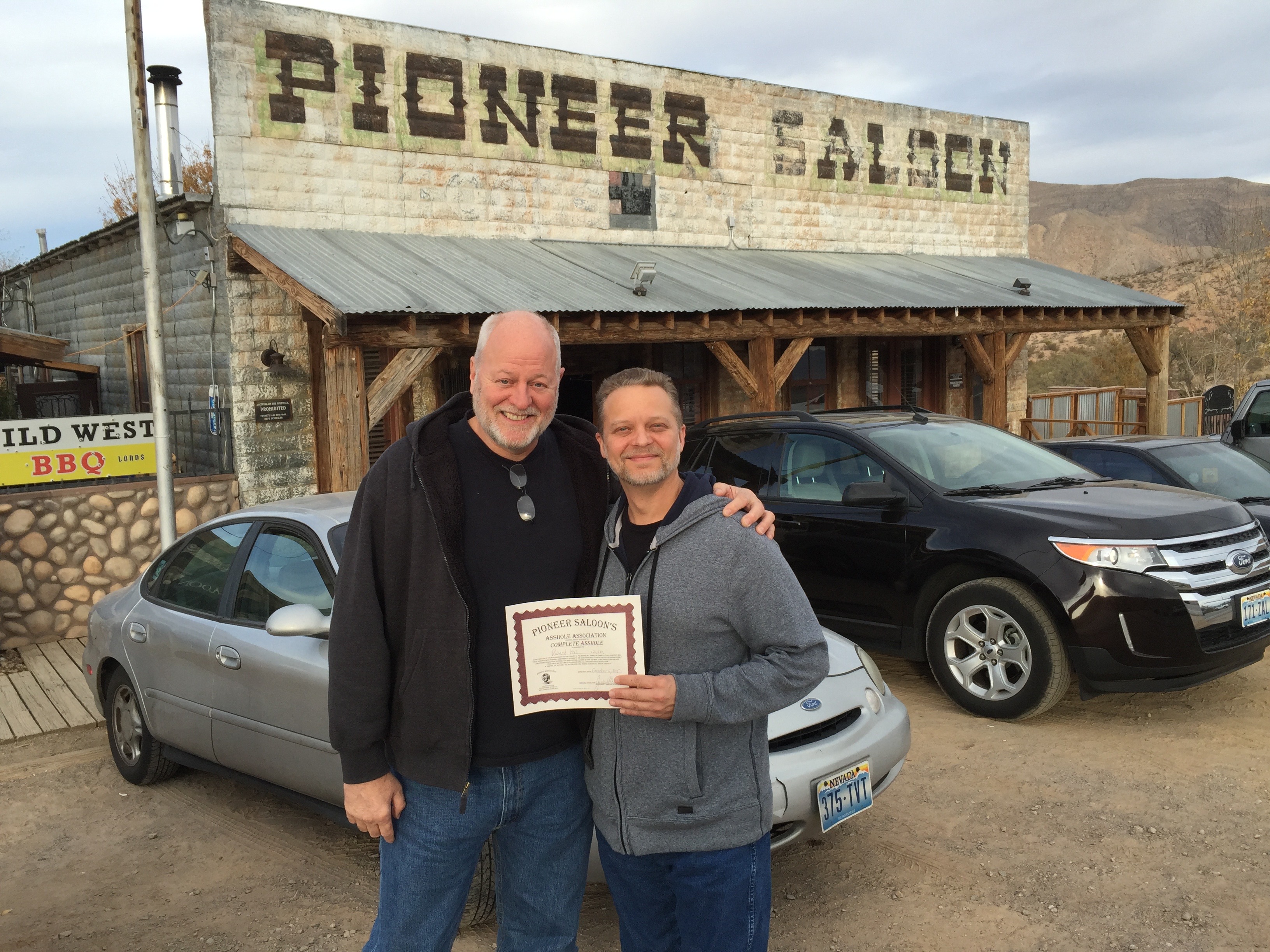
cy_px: 476
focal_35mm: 29
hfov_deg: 61.7
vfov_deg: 48.2
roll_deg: +1.1
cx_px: 635
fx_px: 1064
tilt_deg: -7.1
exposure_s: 1/565
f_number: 2.2
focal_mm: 4.15
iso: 32
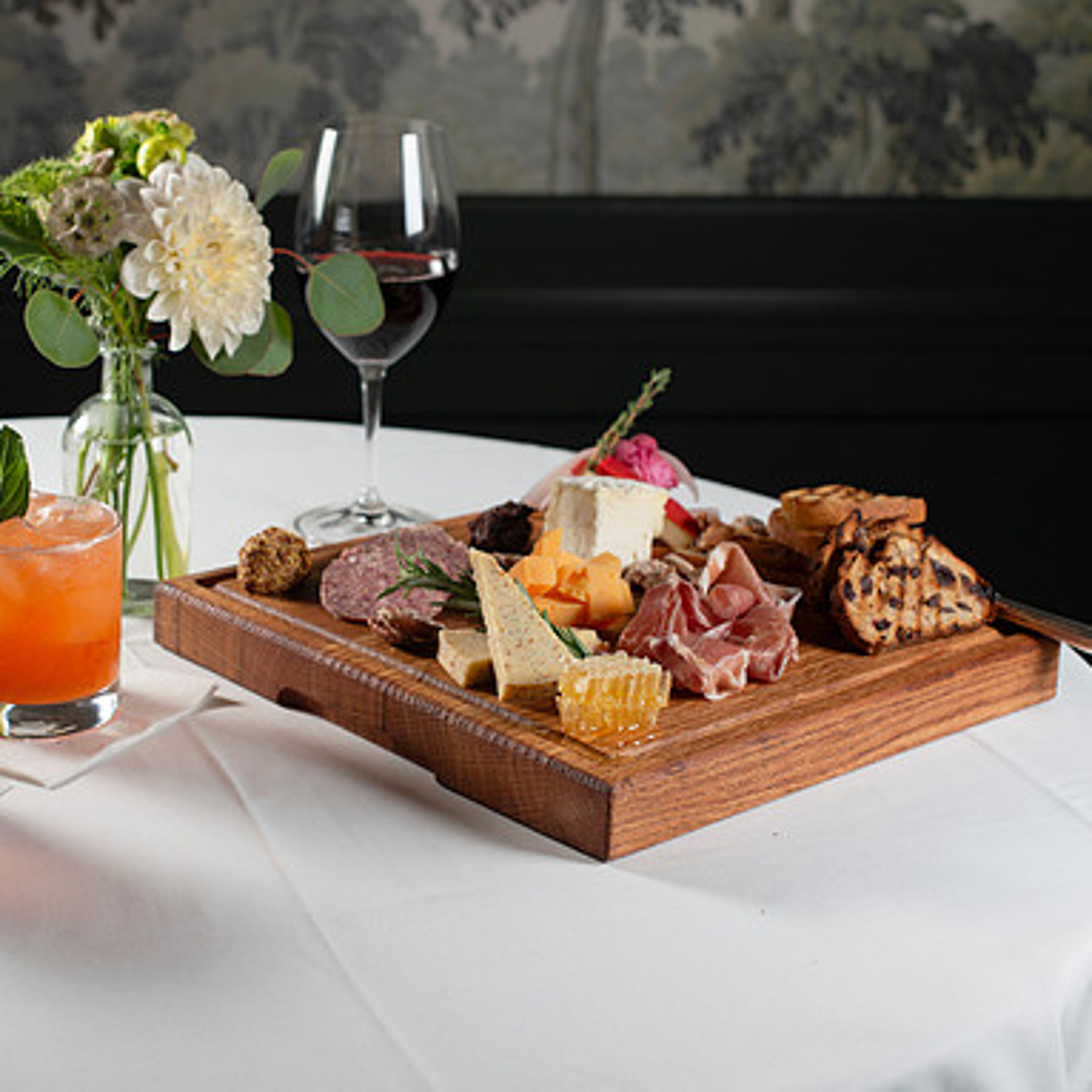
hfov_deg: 26.3
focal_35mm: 65
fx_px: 2320
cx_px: 368
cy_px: 549
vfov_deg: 26.5
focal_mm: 50
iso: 200
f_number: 5.6
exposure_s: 1/200
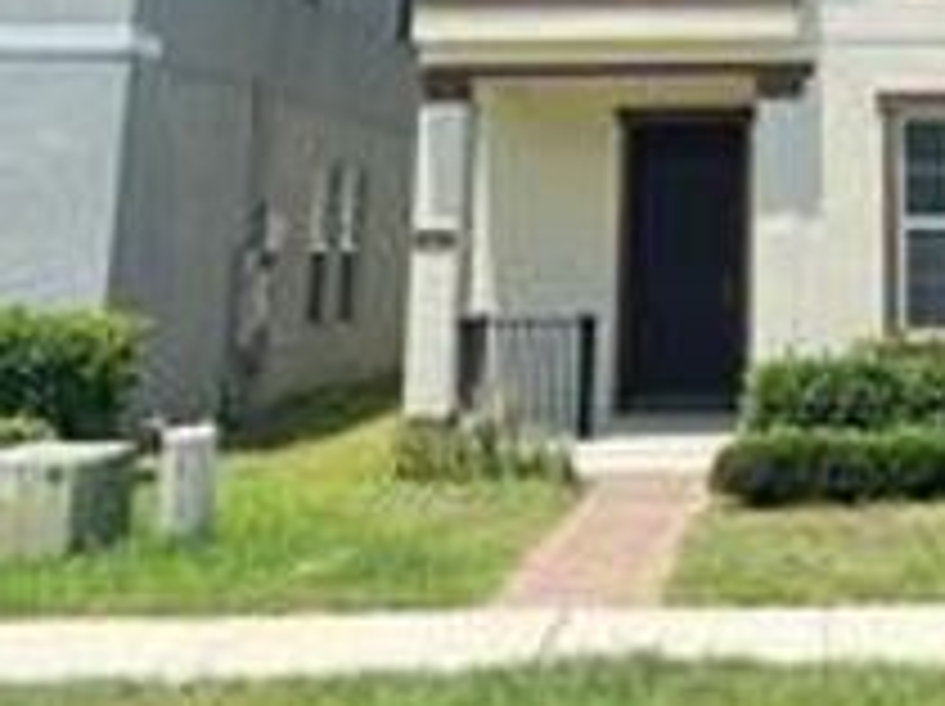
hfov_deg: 29.7
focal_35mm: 62
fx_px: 1691
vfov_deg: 22.0
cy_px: -115
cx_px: 873
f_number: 1.5
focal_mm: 5.7
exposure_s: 1/1869
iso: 50
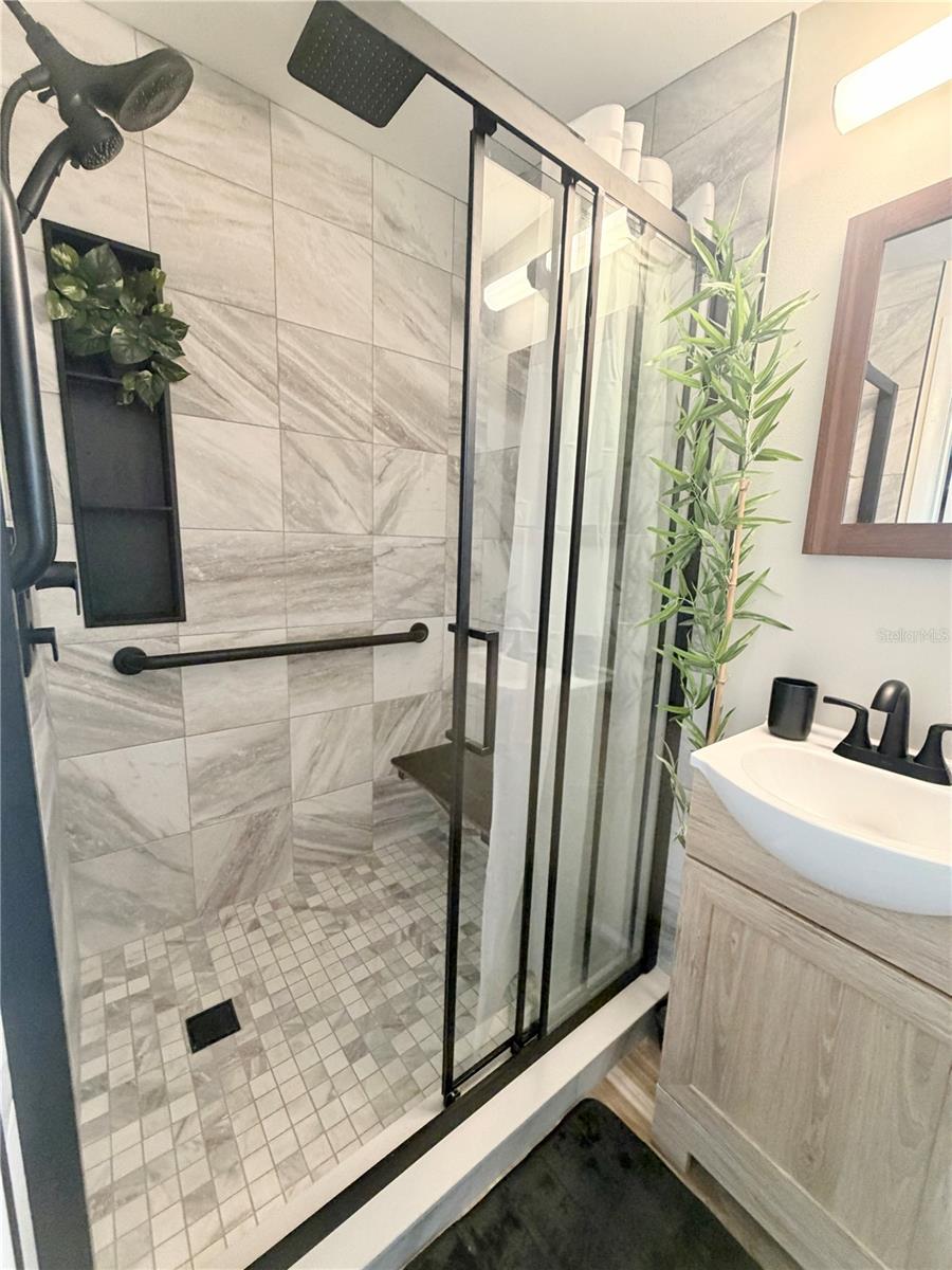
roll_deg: -2.5
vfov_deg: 102.1
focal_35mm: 14
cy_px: 635
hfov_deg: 85.7
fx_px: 513
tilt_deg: -10.5
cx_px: 476
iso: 320
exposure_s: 1/60
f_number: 2.2
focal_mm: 2.22
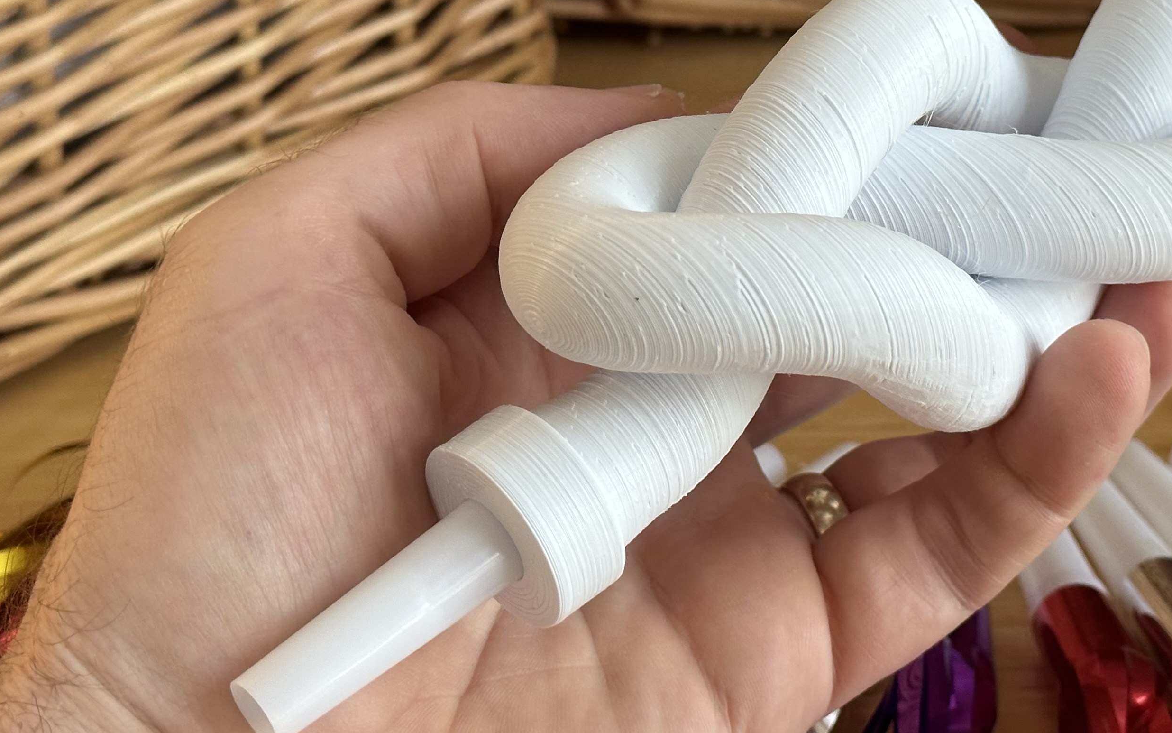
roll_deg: +2.0
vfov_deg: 15.7
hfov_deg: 24.7
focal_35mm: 83
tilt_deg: -25.1
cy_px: 191
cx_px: 833
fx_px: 2651
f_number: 1.78
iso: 160
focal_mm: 6.86
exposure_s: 1/60
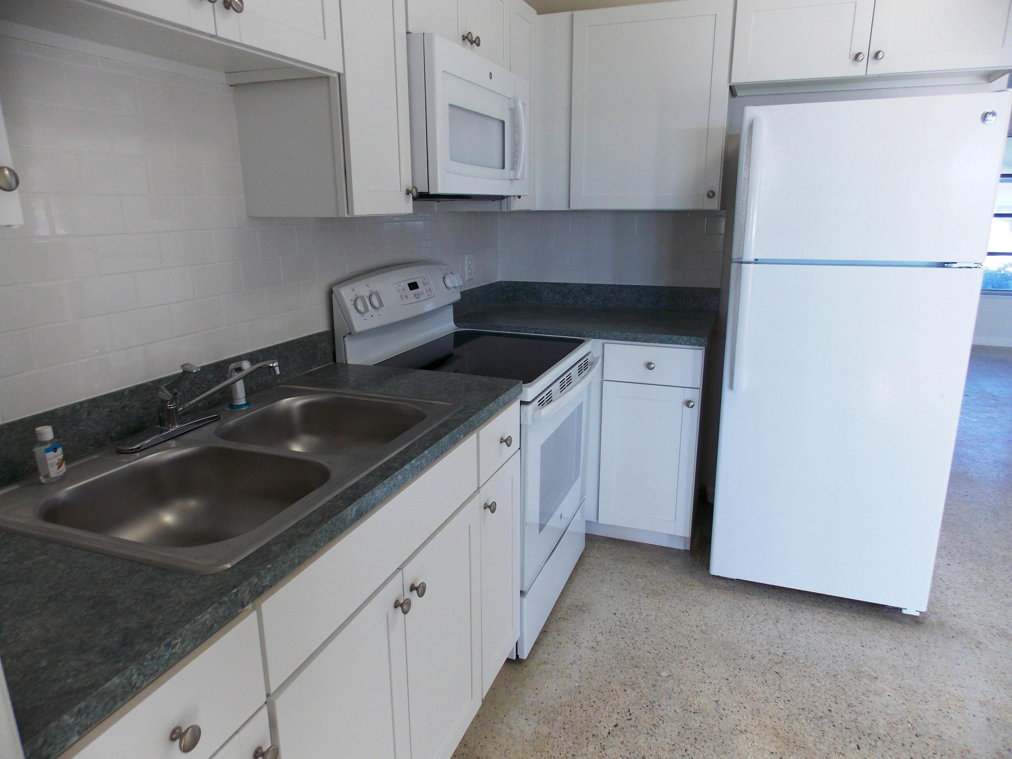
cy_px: 380
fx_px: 672
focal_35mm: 23
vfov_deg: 58.9
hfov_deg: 73.9
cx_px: 506
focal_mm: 4
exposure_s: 1/40
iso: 80
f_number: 3.1
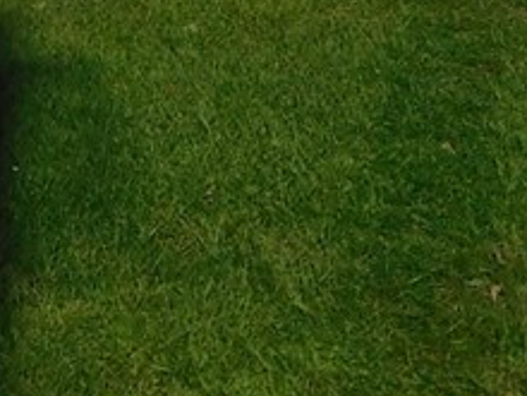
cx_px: -141
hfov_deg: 7.5
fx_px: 3989
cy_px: -511
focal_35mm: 262
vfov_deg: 5.5
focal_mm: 6.3
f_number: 7
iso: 125
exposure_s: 1/500
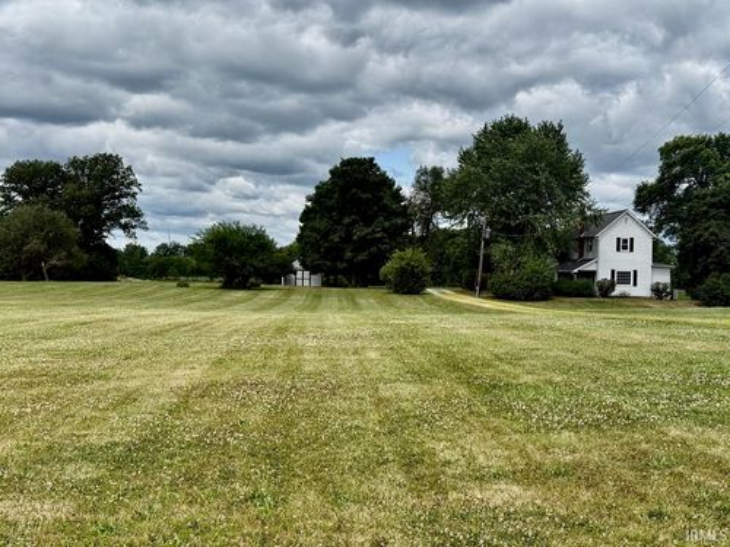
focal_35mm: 48
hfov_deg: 39.7
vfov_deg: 30.3
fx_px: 1012
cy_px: 274
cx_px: 365
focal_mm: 6.76
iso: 64
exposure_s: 1/6024
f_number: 1.78
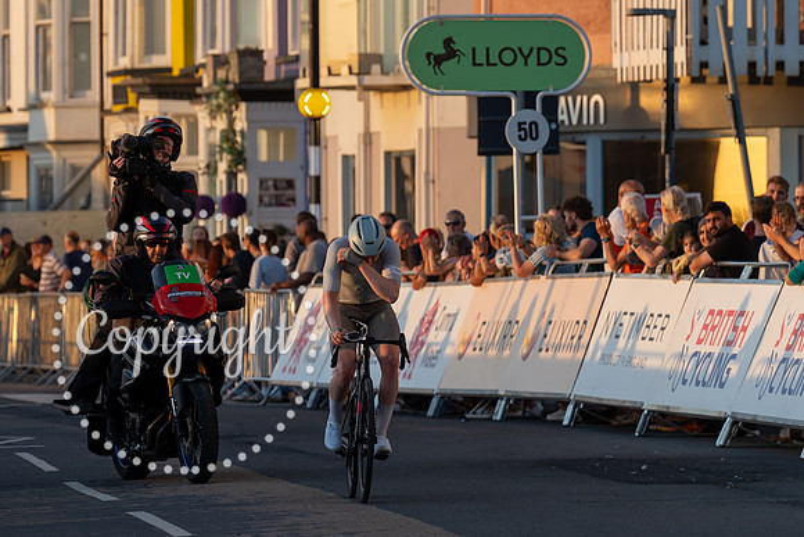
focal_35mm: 338
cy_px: 370
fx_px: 7558
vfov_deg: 4.1
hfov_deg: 6.1
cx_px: 304
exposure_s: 1/1000
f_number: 3.5
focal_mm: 156
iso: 200
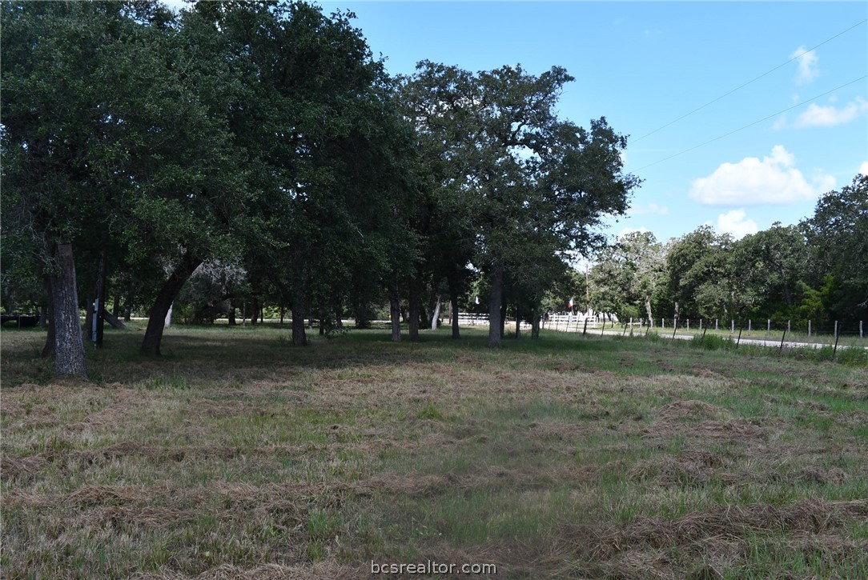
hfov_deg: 53.1
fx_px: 869
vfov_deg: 36.9
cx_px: 434
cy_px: 290
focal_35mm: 36
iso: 160
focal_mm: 18
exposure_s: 1/250
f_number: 8
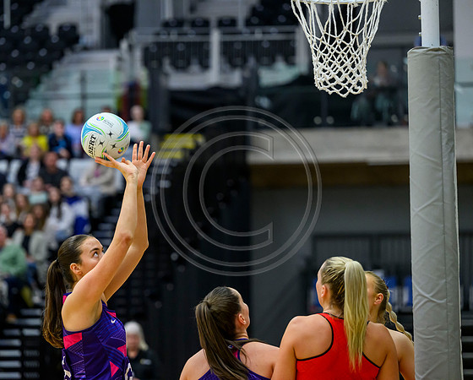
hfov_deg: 11.0
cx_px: 188
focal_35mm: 175
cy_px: 190
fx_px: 2454
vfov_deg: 8.9
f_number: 3.2
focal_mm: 155
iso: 4000
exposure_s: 1/1000
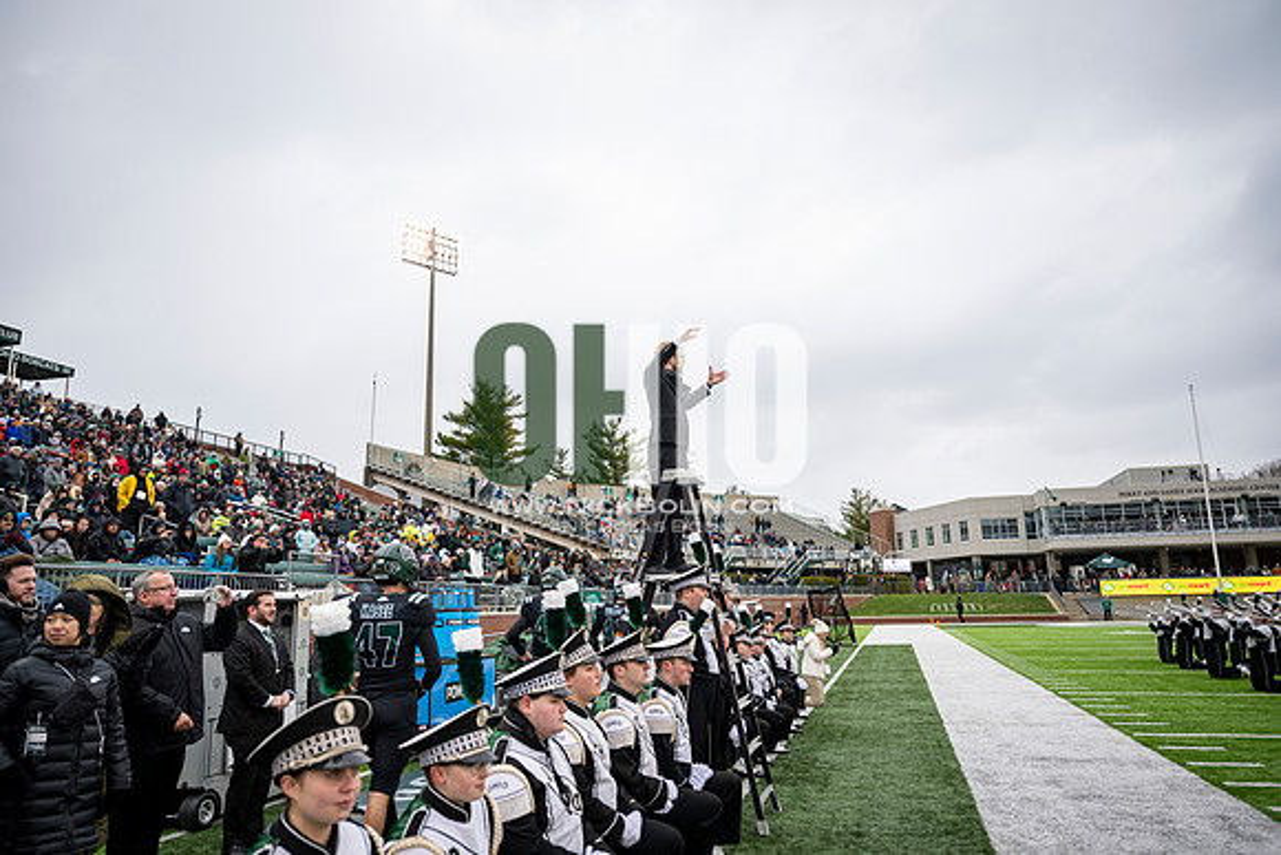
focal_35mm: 24
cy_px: 428
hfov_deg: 73.7
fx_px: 854
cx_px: 640
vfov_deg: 53.2
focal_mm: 24
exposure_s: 1/500
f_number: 2.8
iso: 100
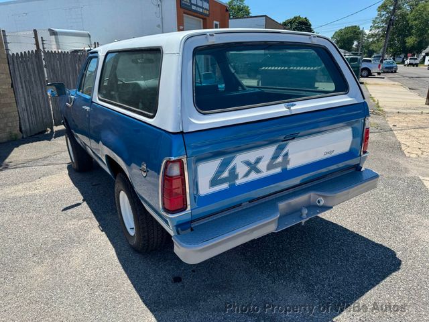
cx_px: 214
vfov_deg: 56.8
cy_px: 161
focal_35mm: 24
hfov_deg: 71.6
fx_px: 297
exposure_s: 1/2833
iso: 80
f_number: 1.78
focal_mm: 6.76
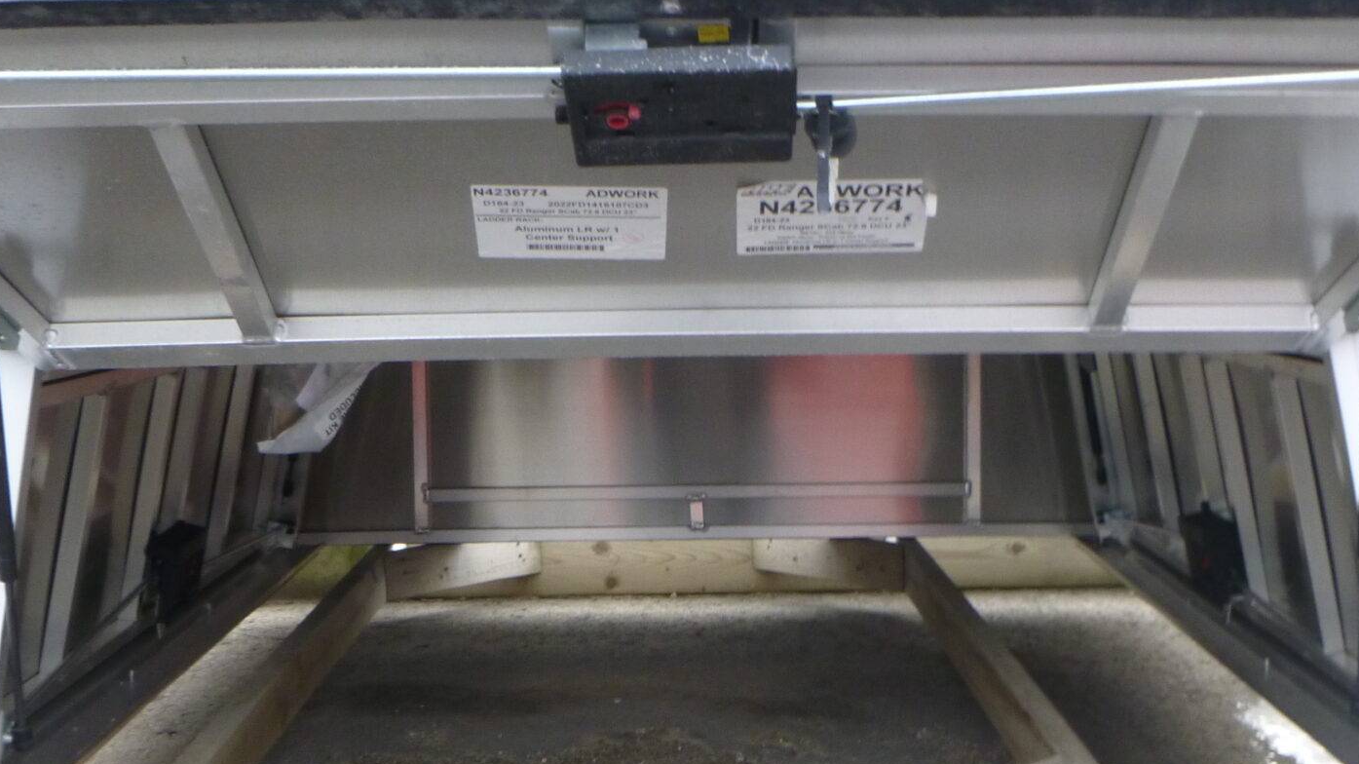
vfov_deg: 23.9
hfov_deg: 41.3
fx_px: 1801
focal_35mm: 50
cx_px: 719
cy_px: 449
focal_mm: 4.5
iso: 125
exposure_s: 1/60
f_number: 3.9
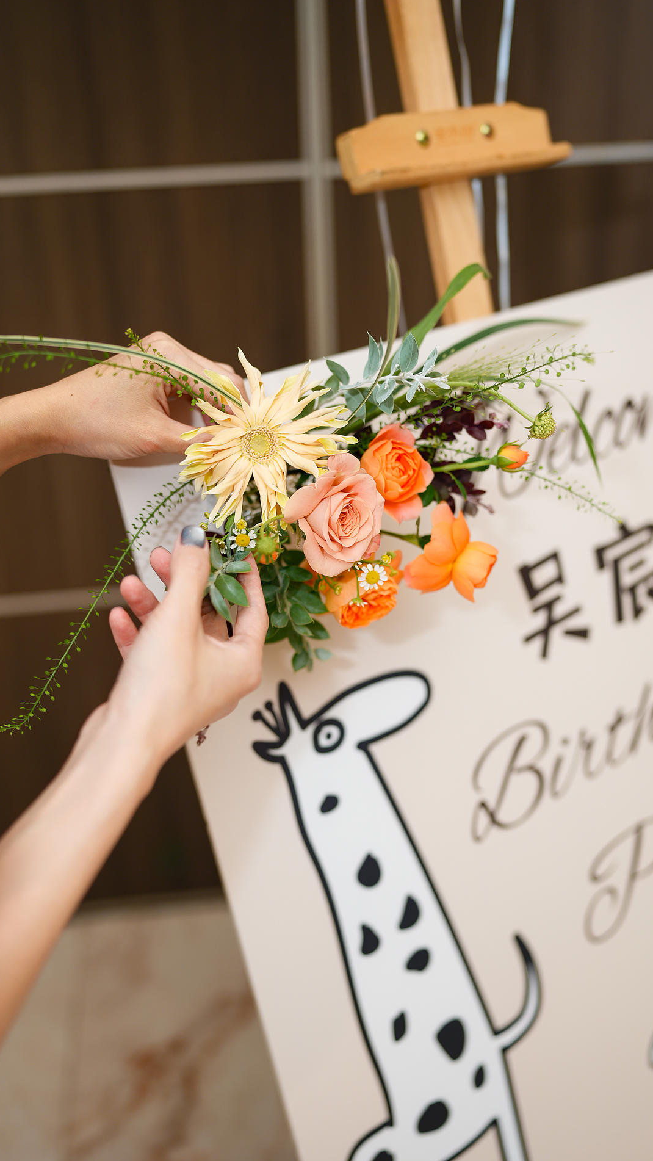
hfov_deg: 32.0
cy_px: 578
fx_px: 1139
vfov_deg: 54.0
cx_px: 318
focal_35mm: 37
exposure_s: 1/100
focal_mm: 35
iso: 100
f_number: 1.8
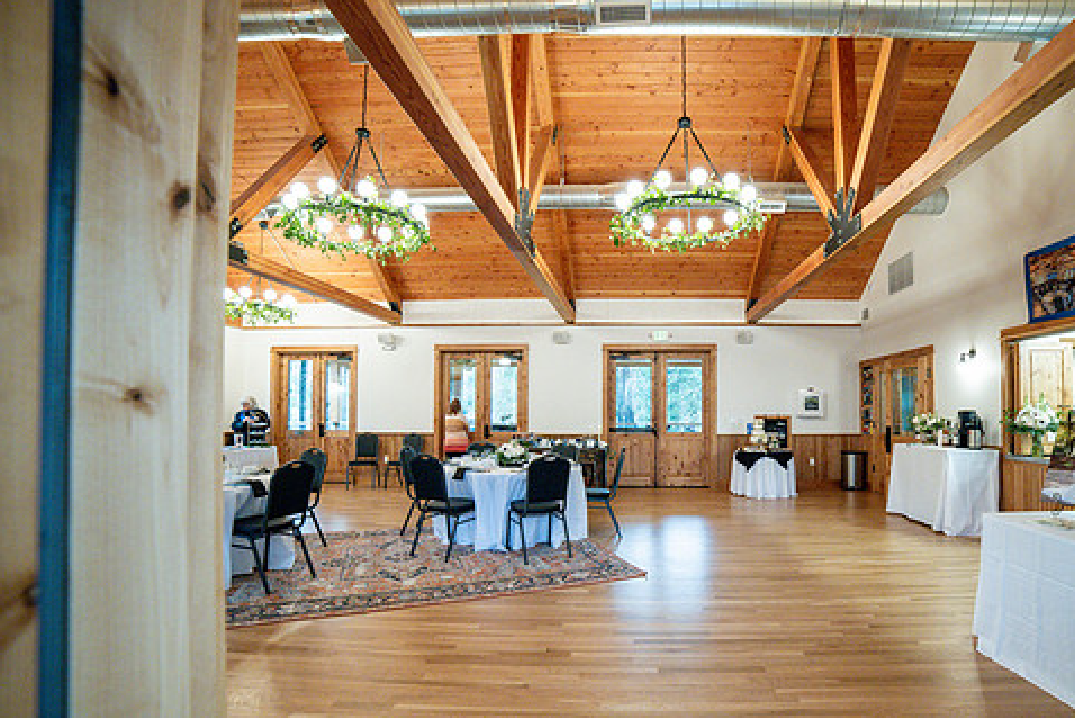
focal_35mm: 17
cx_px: 632
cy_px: 406
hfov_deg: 92.3
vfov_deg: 70.2
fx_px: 508
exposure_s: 1/250
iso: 3200
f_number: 4
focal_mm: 14
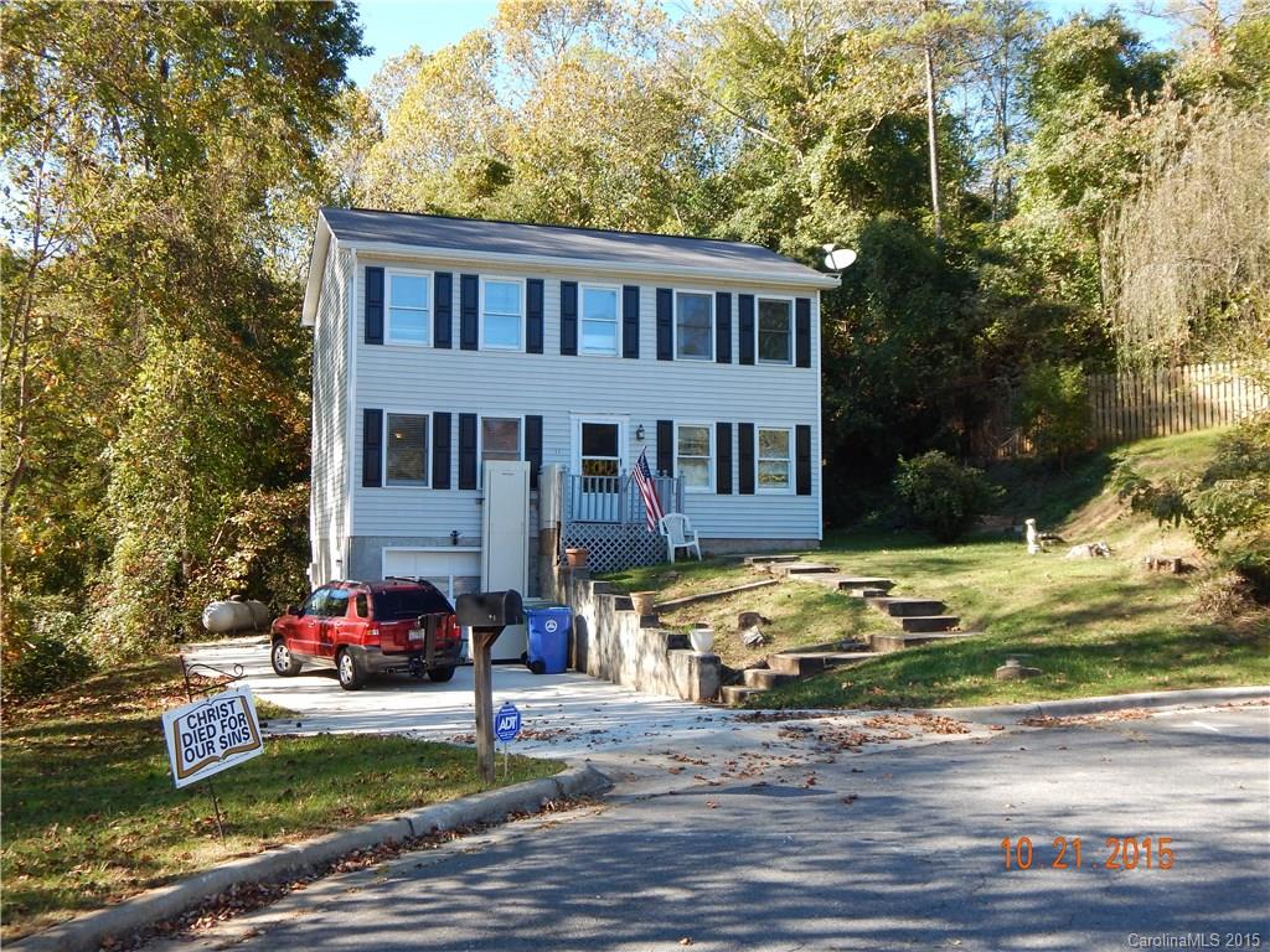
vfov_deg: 41.8
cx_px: 635
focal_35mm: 34
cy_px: 476
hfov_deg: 54.0
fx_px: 1247
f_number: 3.3
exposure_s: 1/250
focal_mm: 6.1
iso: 125
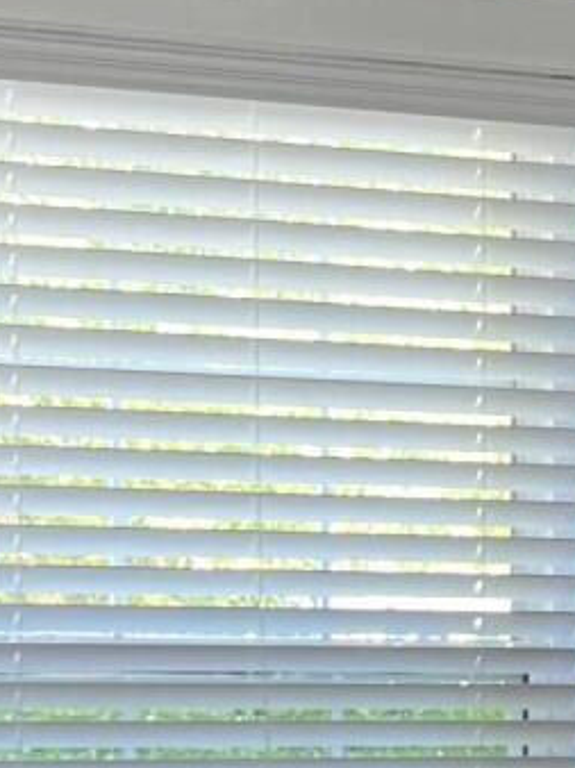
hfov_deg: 9.3
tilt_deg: -4.7
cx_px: 891
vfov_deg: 12.6
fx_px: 3415
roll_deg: -0.7
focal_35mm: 154
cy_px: 861
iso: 125
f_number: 1.5
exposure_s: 1/120
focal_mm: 5.7
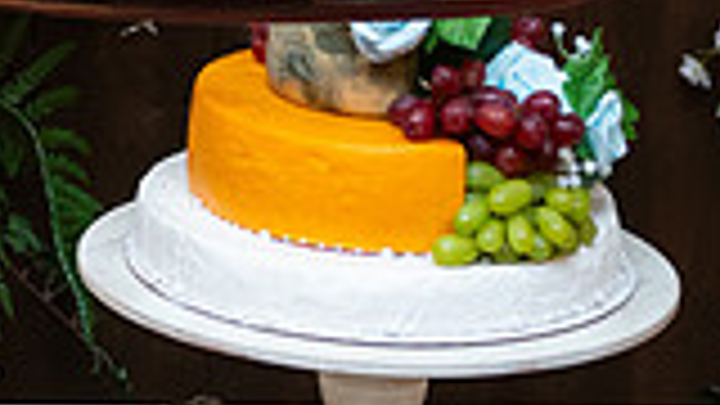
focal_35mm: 182
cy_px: -412
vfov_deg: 6.5
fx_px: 3475
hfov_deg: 11.7
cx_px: -36
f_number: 3.5
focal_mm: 48
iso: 800
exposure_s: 1/160
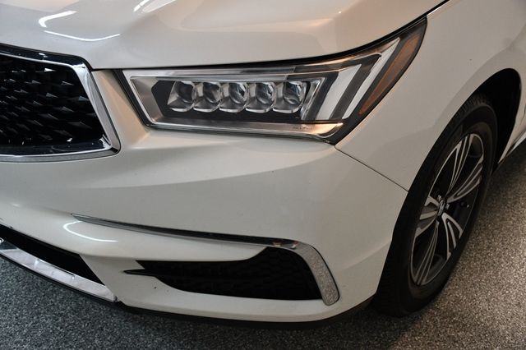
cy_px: 175
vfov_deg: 34.2
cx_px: 263
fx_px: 570
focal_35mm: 39
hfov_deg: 49.6
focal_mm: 26
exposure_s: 1/125
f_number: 3.8
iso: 1100
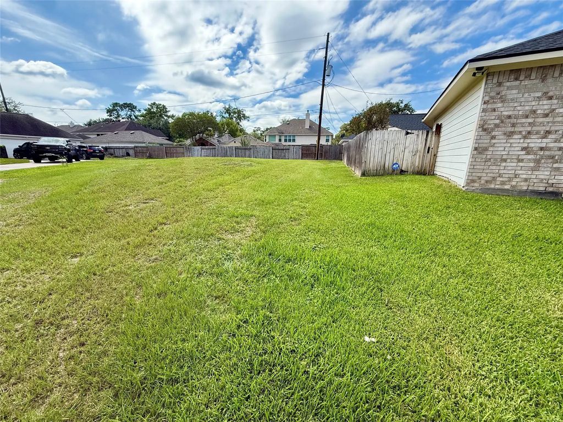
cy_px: 211
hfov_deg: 102.1
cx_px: 282
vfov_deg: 85.7
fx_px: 228
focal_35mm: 14
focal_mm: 2.22
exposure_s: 1/1167
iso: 64
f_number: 2.2
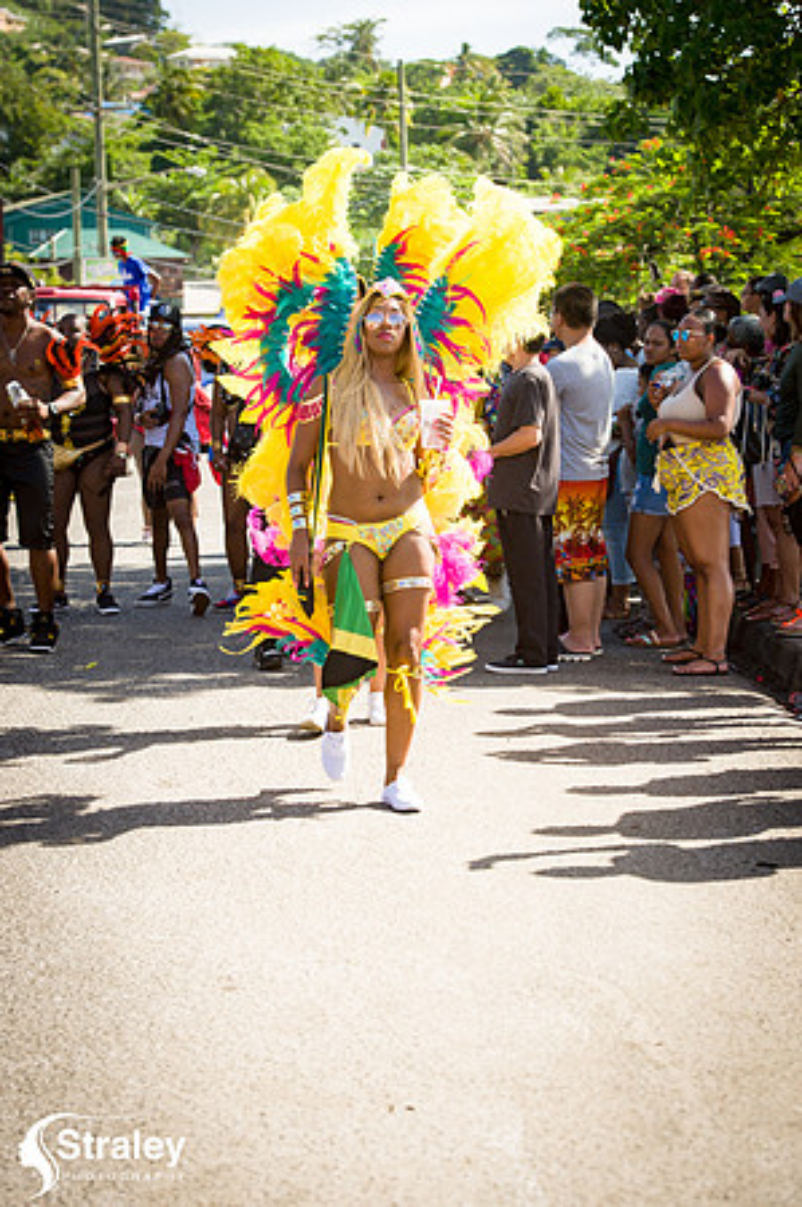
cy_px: 604
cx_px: 401
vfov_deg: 23.9
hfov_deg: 16.0
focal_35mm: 85
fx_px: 2847
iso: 100
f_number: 8
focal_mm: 85
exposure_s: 1/200
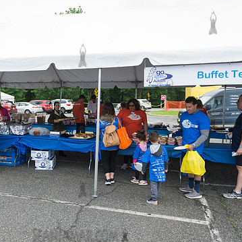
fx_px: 261
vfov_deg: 49.7
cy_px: 120
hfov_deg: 49.0
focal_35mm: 33
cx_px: 82
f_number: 3.5
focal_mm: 24
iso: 200
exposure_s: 1/800
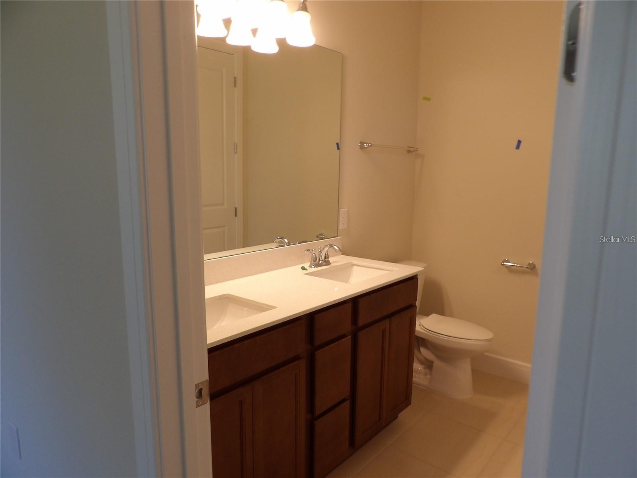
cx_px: 318
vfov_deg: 56.8
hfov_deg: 71.6
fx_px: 442
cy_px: 239
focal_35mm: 24
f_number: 3.2
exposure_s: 1/33
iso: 132
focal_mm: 4.3
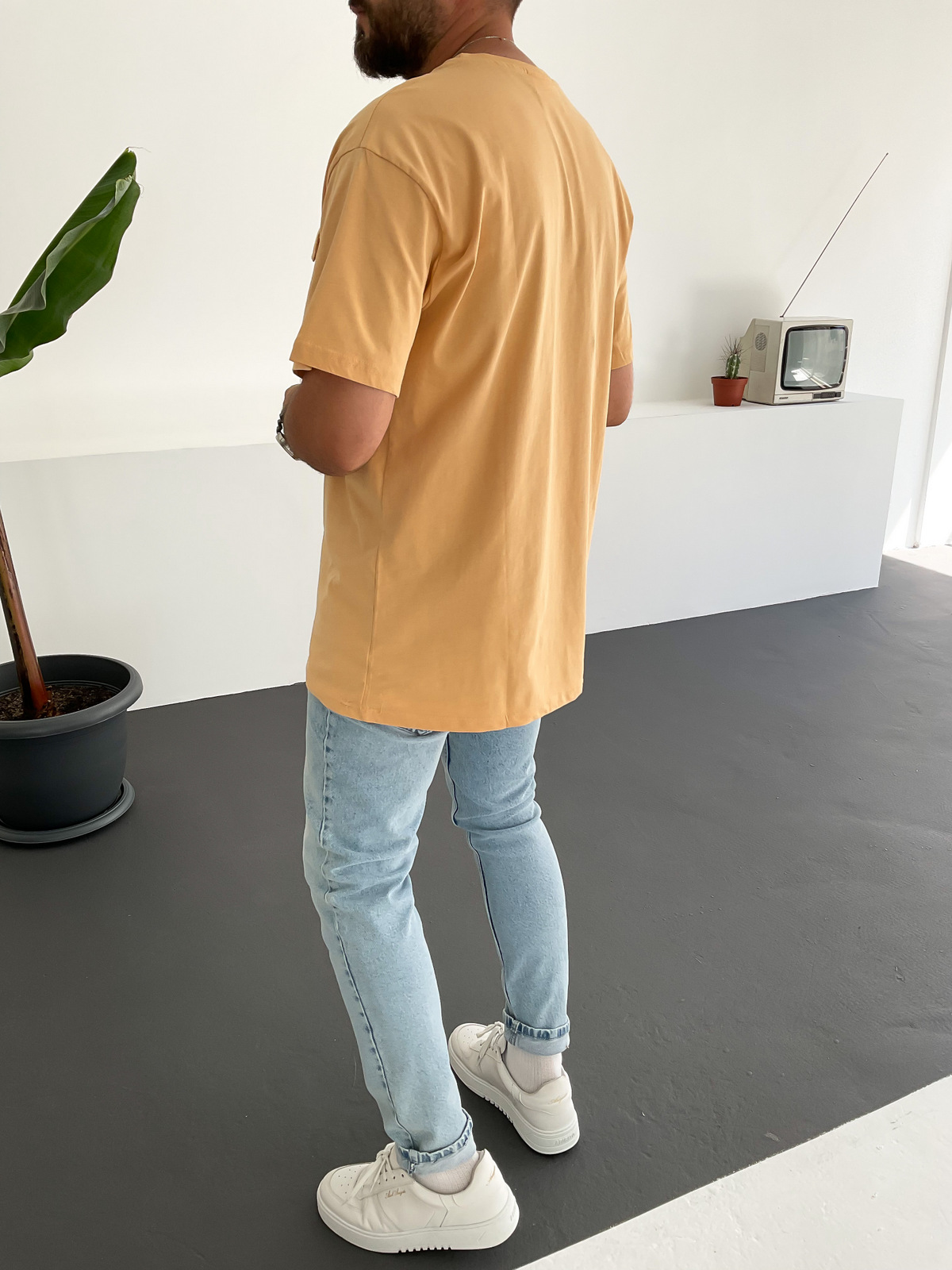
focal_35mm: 29
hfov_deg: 48.2
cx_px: 476
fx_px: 1063
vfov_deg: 61.7
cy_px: 635
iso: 20
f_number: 1.8
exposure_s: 1/120
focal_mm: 3
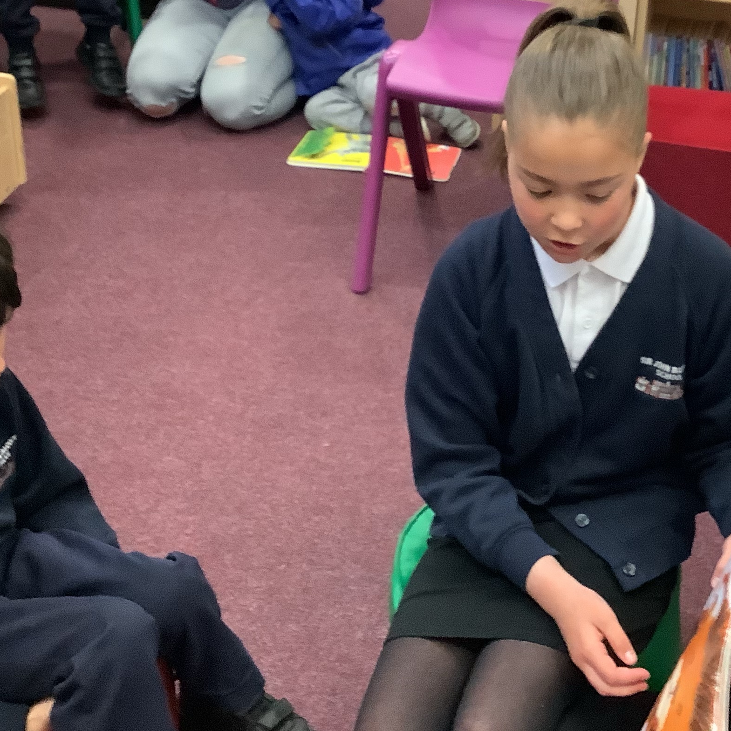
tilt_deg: -26.7
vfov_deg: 29.7
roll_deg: -2.0
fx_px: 1362
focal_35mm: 57
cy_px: 204
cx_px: 491
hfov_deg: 29.8
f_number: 2.4
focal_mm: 3.3
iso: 320
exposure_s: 1/40
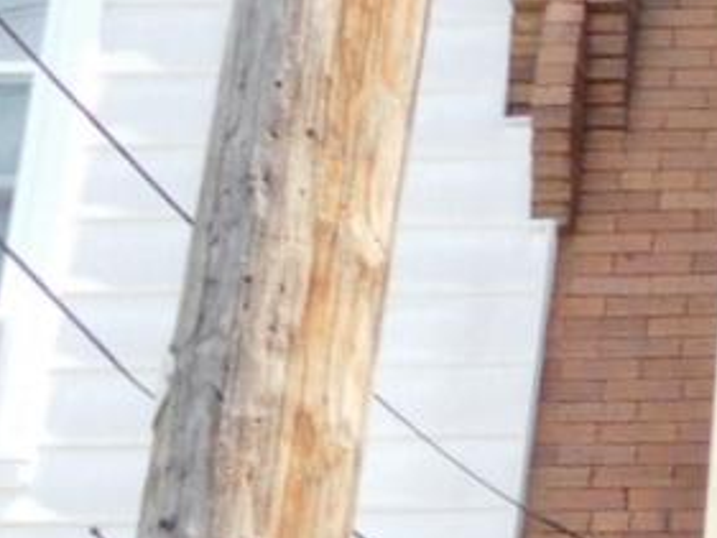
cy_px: 1252
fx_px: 2652
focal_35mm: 128
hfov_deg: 13.0
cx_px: 1526
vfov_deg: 10.2
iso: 125
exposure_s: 1/400
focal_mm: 4.5
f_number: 3.4
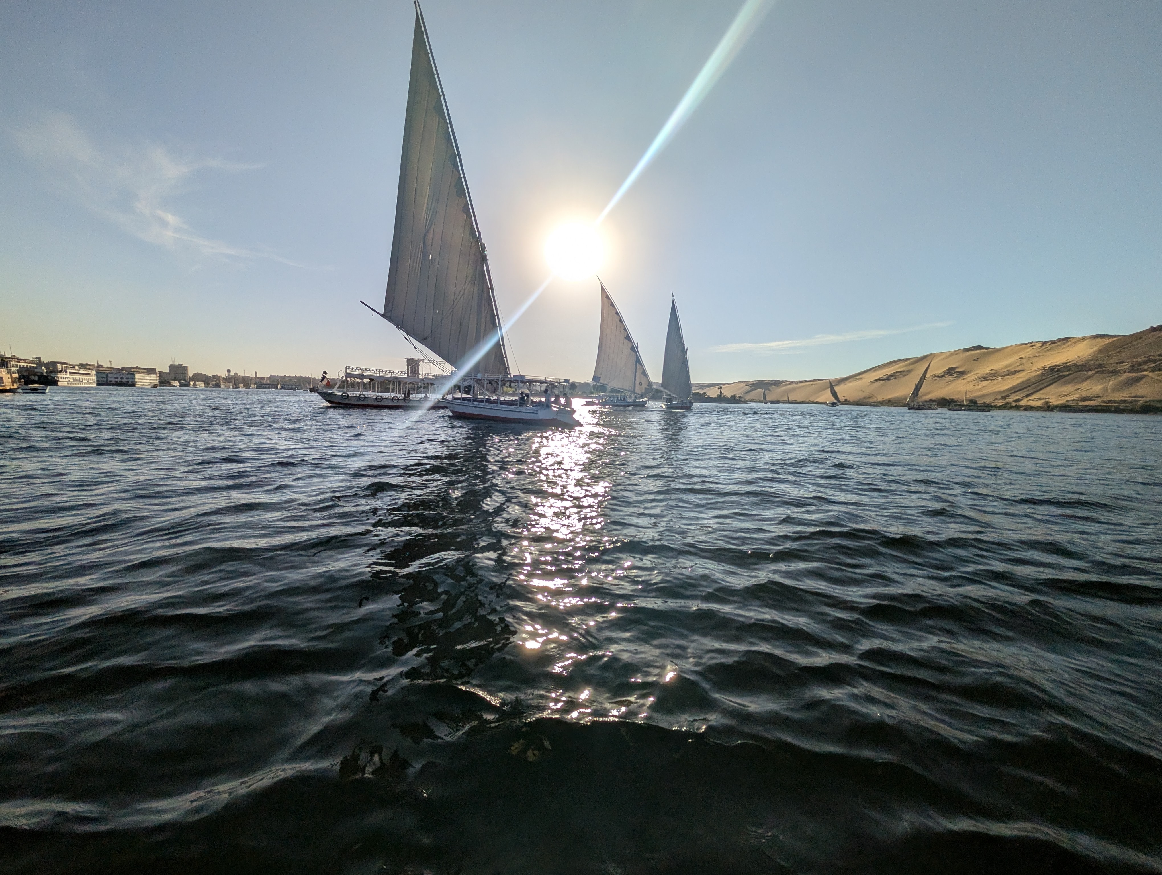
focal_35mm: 12
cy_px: 438
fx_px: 403
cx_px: 581
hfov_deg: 110.5
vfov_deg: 94.6
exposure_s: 1/14706
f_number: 1.7
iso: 58
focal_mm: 2.02
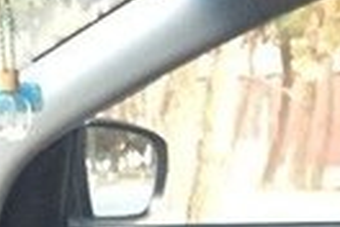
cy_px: 543
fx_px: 1426
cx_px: 232
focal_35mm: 151
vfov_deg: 8.3
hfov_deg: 13.6
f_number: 2.2
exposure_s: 1/33
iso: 250
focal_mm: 4.15
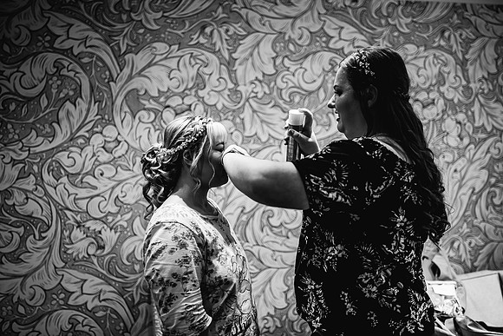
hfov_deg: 53.5
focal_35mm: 36
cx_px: 252
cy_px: 168
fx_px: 499
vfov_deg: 37.2
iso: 400
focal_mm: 35
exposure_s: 1/250
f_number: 1.4
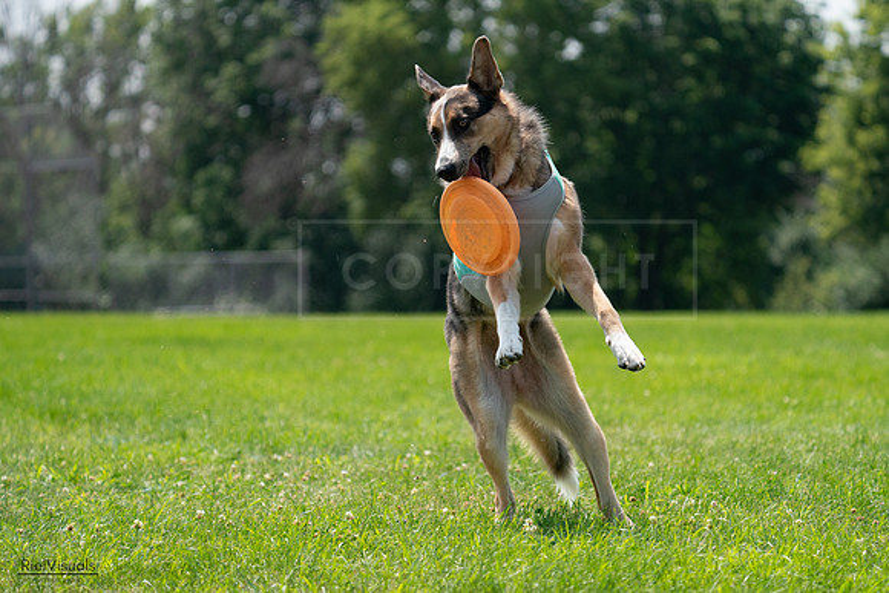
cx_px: 462
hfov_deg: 9.6
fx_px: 5277
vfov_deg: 6.4
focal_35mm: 214
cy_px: 296
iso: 1000
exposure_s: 1/4000
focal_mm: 200
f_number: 5.6
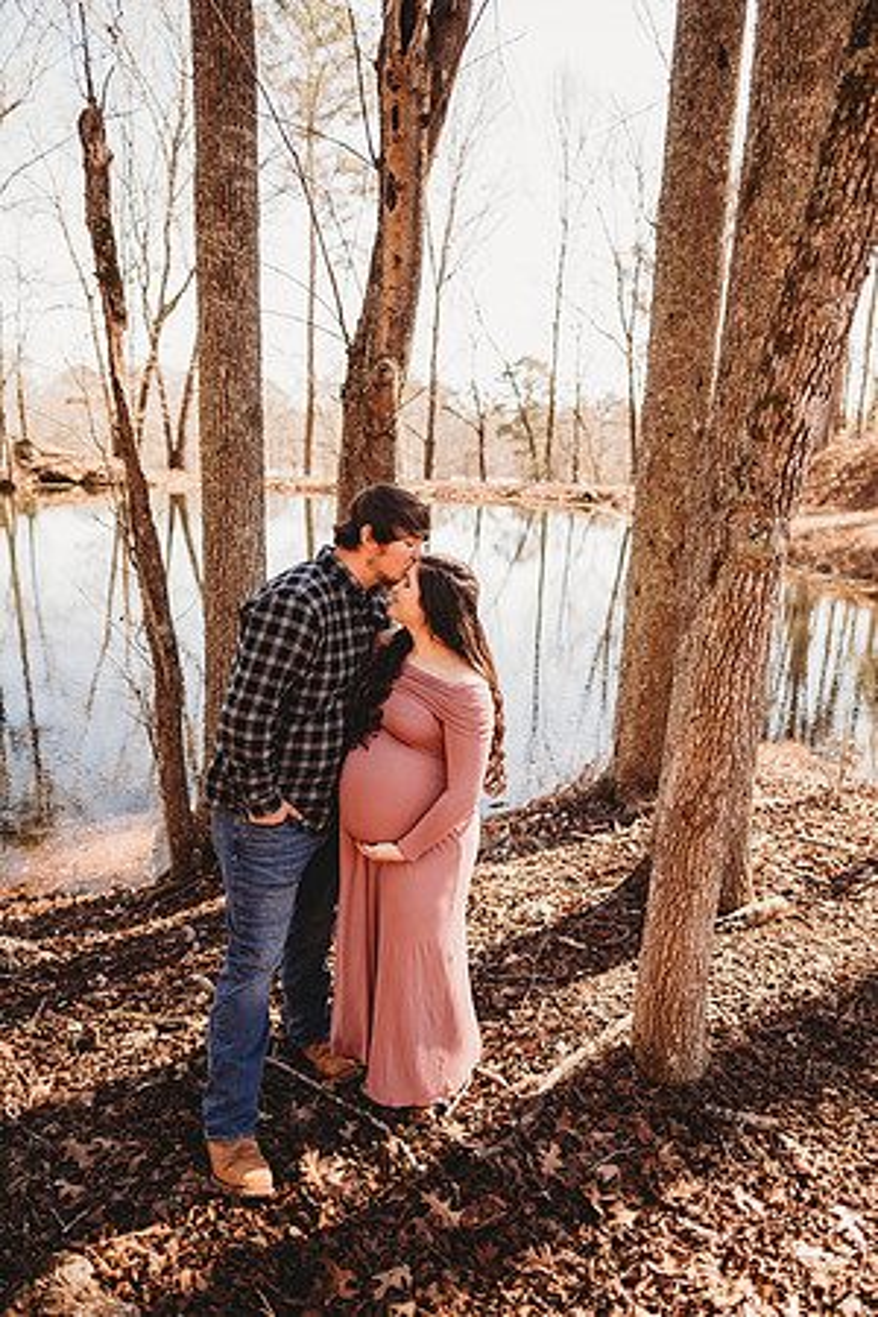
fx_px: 878
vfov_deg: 73.7
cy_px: 658
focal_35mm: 24
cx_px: 439
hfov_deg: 53.1
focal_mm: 24
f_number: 2.2
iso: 100
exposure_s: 1/250
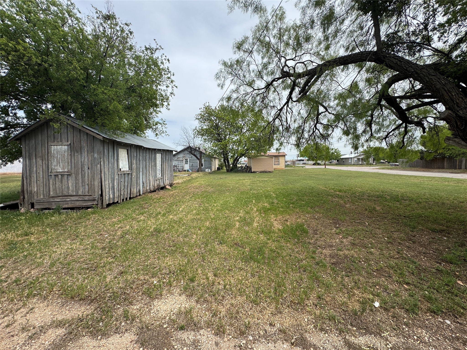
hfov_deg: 102.1
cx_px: 234
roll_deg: +0.6
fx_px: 189
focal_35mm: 14
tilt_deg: -4.1
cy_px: 175
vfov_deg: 85.7
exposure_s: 1/1094
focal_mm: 2.22
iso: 40
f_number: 2.2
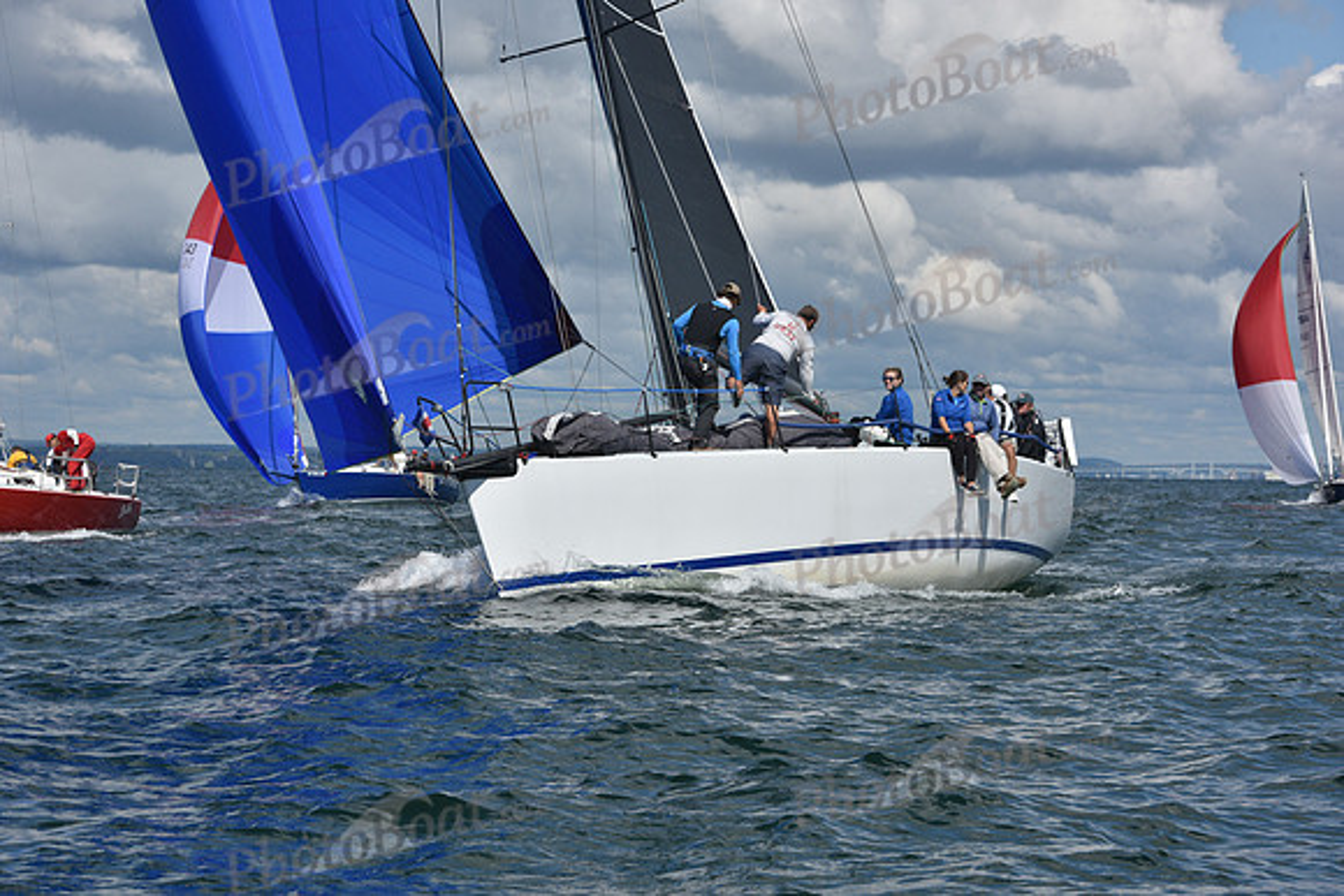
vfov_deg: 12.5
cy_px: 448
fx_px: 4107
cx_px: 672
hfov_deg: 18.6
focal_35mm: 110
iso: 250
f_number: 10
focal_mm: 110
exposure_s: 1/1250
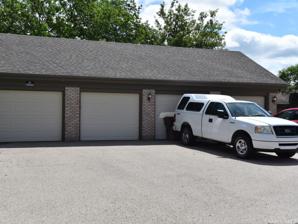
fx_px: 336
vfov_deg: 36.8
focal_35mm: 39
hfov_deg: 47.7
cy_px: 114
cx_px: 127
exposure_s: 1/400
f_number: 10
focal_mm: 35
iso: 200
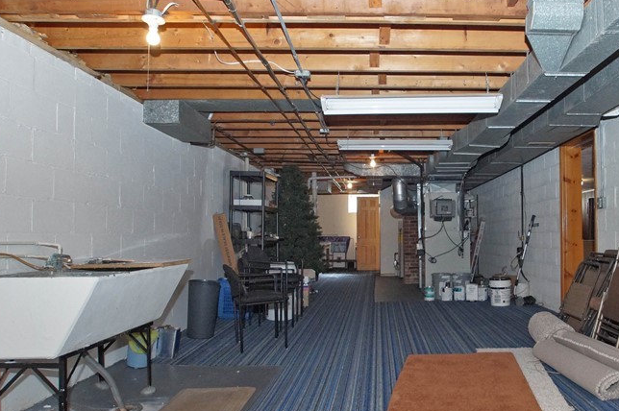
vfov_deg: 46.4
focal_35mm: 28
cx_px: 400
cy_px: 233
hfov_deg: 64.5
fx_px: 478
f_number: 4.5
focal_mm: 11
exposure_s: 1/160
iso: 1000
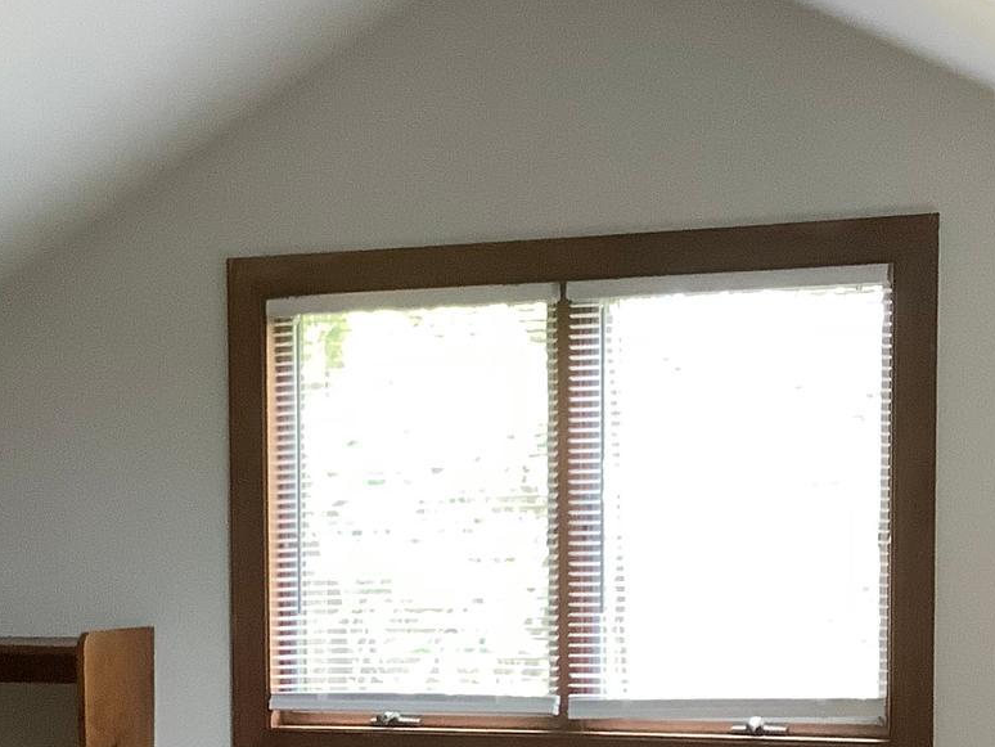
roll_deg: +0.6
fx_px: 2358
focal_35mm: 82
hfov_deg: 23.7
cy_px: 696
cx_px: 321
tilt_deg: -4.6
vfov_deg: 17.7
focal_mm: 3.3
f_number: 2.4
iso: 250
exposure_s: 1/60
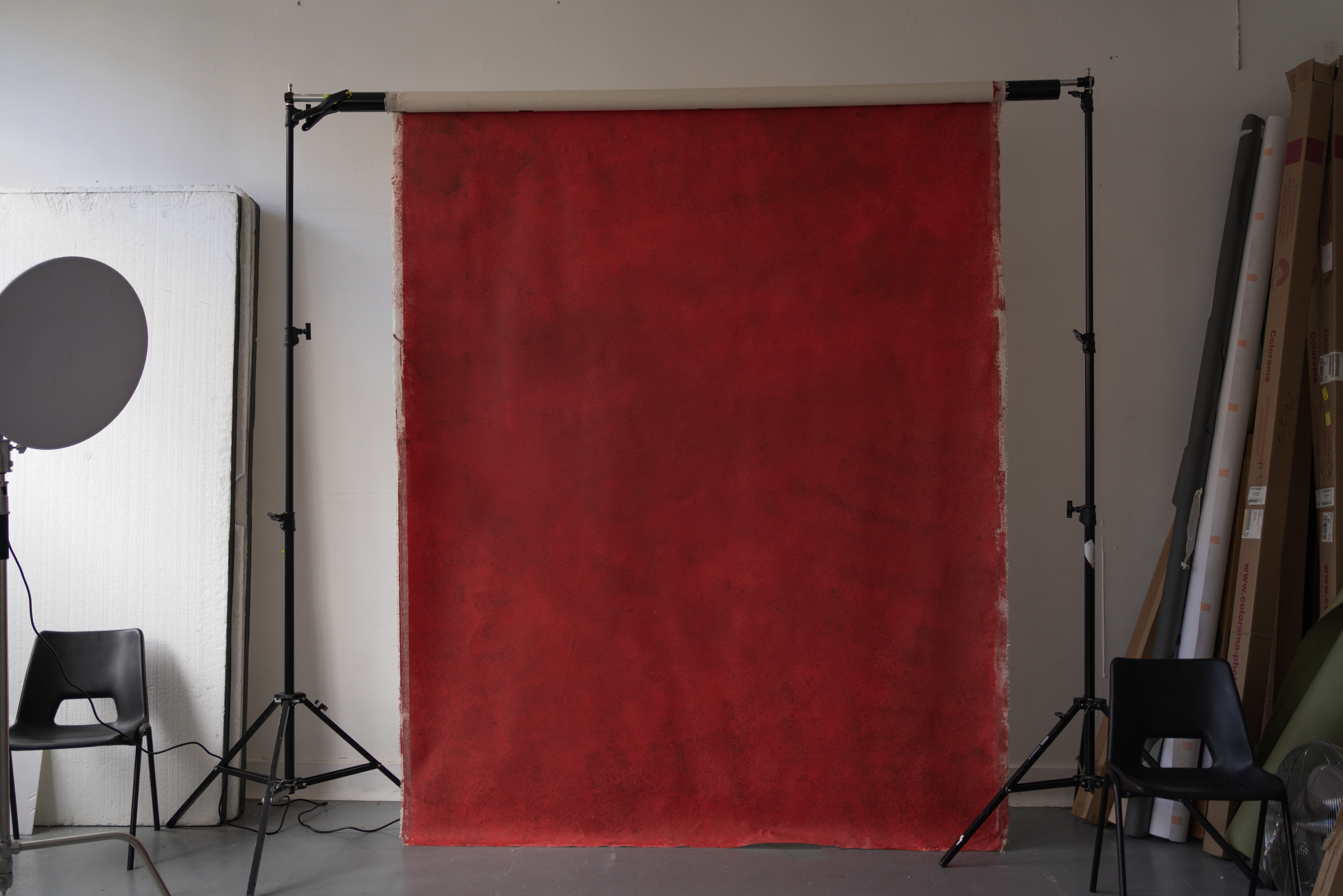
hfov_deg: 54.4
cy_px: 448
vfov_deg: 37.9
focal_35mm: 35
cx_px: 672
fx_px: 1306
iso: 250
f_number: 2.2
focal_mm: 35
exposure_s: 1/125
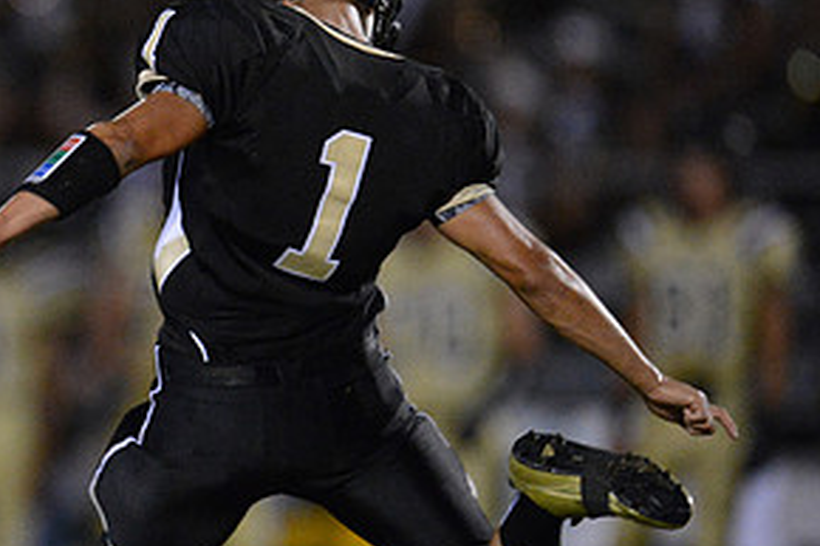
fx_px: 18234
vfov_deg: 1.7
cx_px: 85
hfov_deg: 2.6
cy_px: 318
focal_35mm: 801
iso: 12800
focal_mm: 400
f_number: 2.8
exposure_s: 1/800
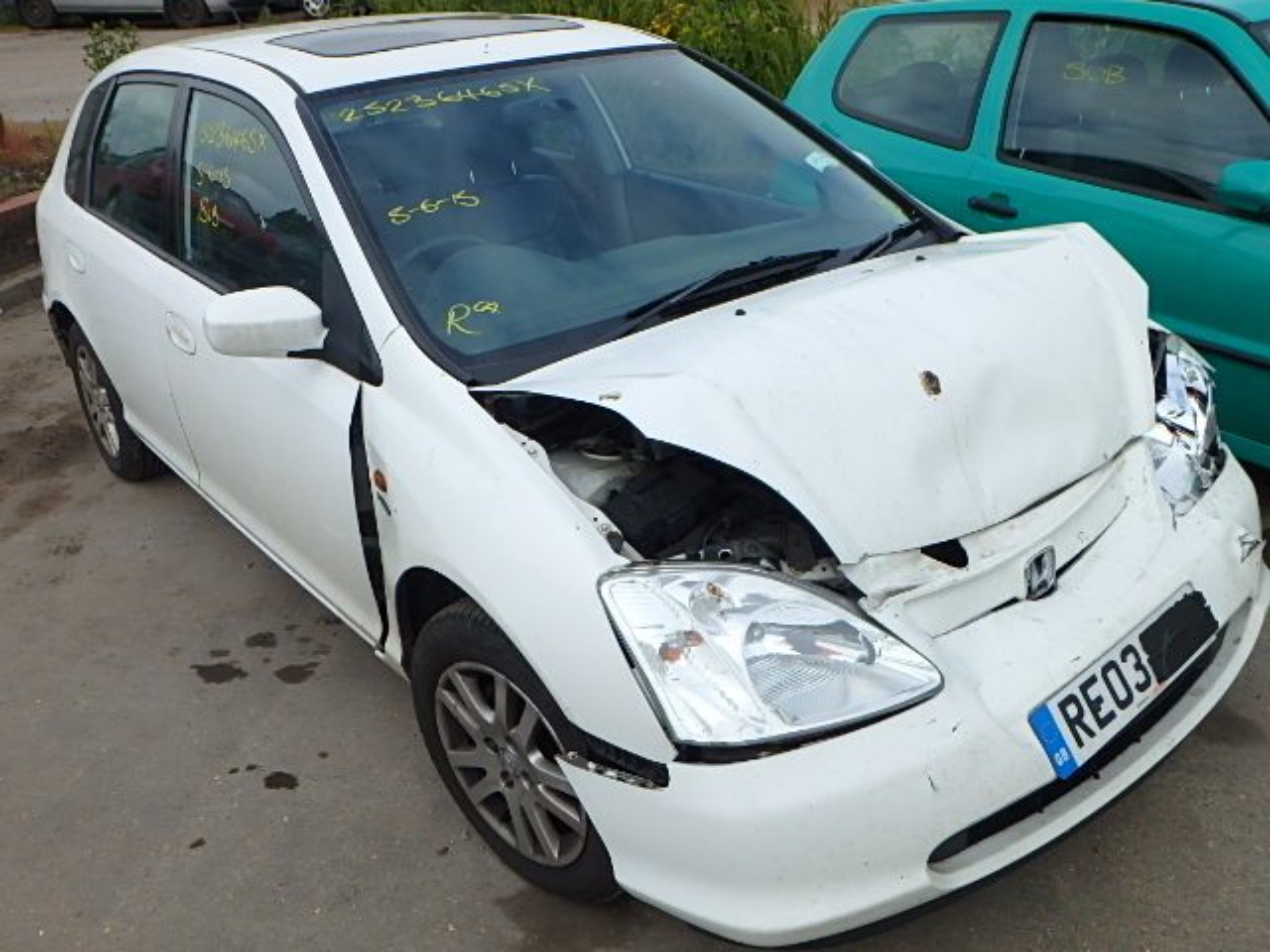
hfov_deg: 58.4
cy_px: 476
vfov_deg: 45.4
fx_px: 1137
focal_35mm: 31
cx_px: 635
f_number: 4.7
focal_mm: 5.6
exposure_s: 1/640
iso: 125
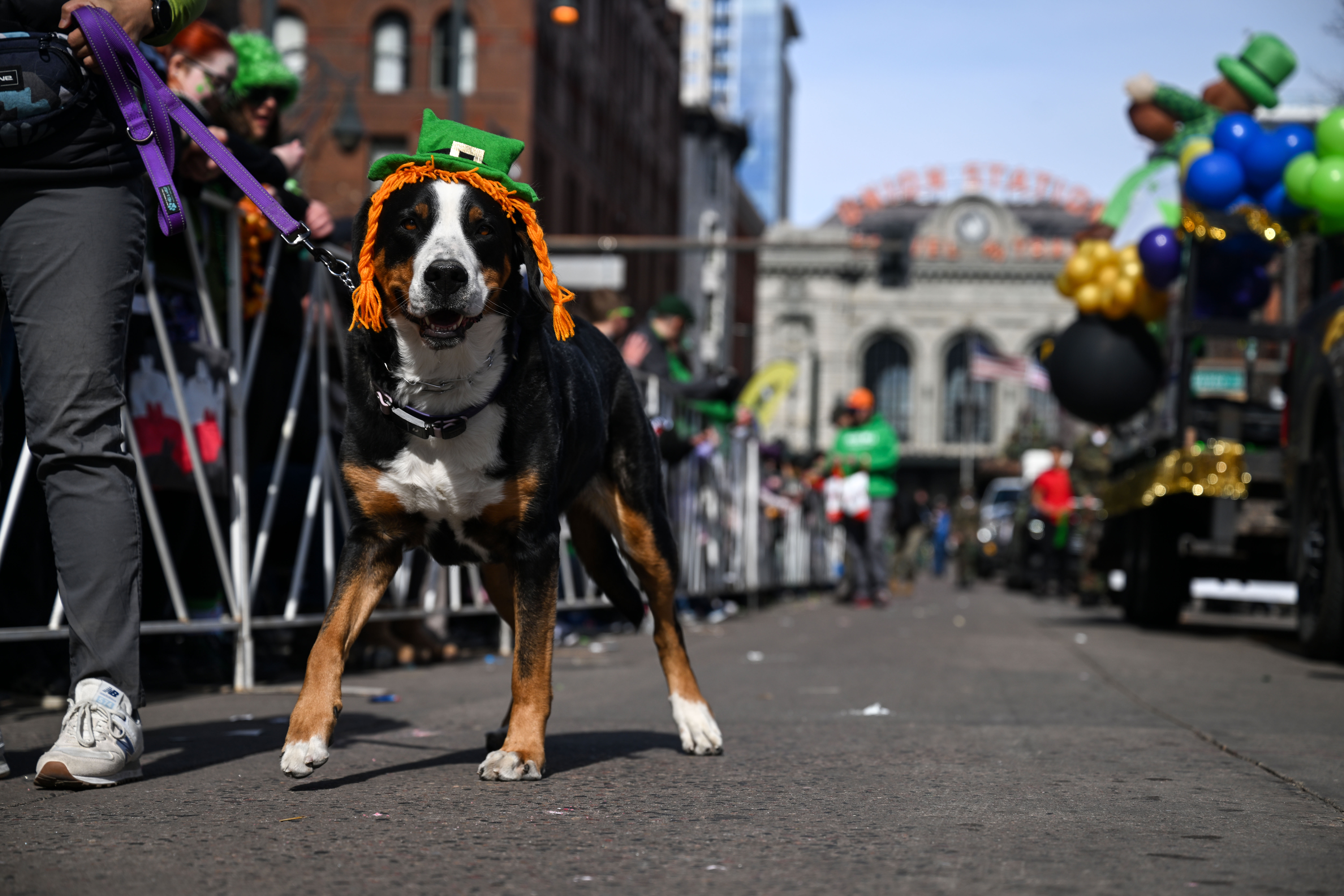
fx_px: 2613
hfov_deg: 28.8
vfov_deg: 19.5
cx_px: 672
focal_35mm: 70
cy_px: 448
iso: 64
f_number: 4
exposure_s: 1/1000
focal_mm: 70
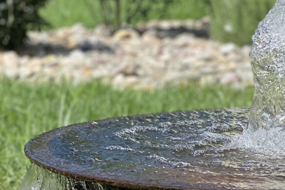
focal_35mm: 163
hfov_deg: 12.4
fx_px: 1290
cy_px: 217
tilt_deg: -11.8
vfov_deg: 8.3
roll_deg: +1.1
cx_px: 302
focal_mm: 6
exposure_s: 1/716
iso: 20
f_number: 2
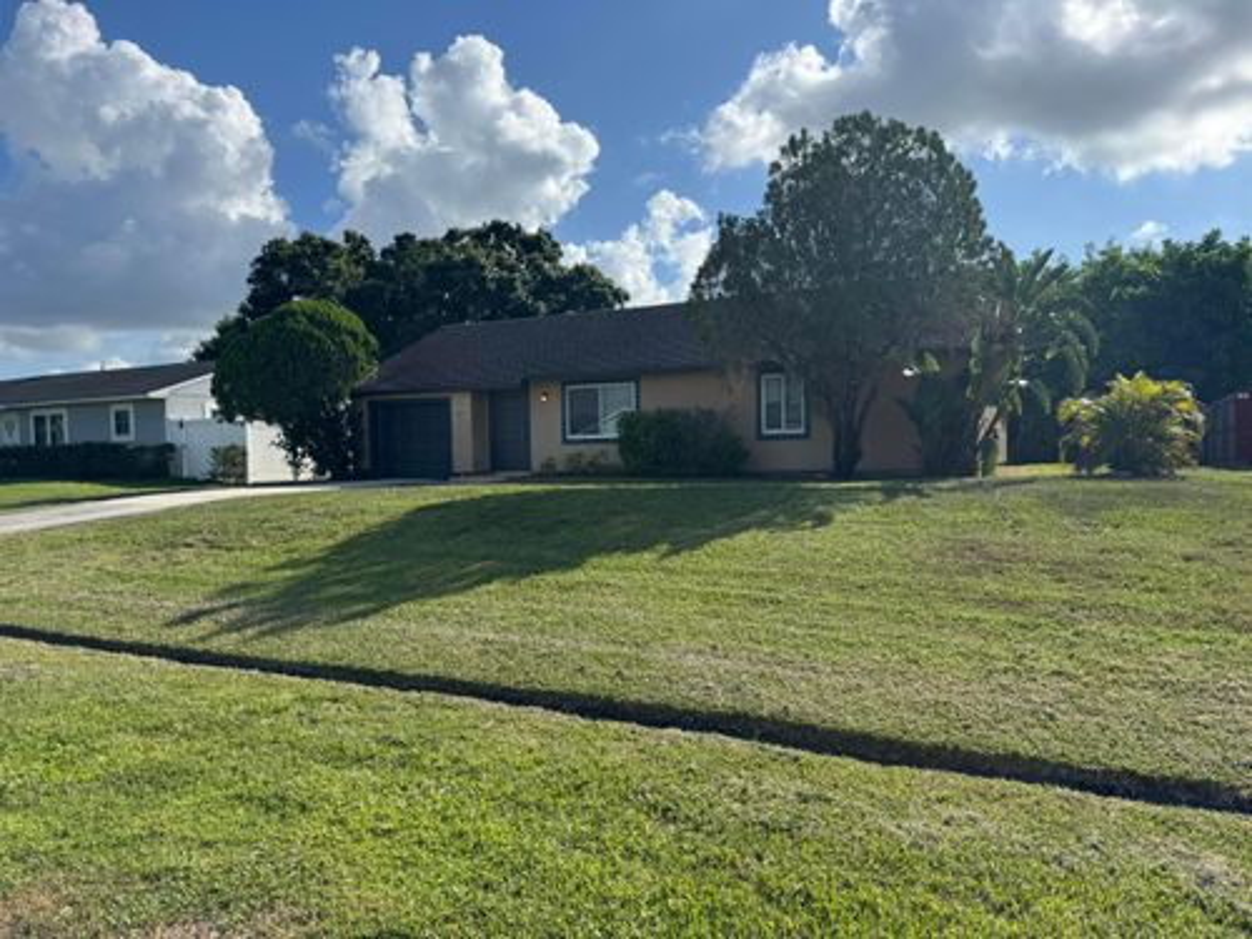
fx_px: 868
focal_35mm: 24
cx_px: 626
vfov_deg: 56.8
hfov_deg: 71.6
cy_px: 470
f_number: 1.78
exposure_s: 1/4310
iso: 80
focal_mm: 6.76
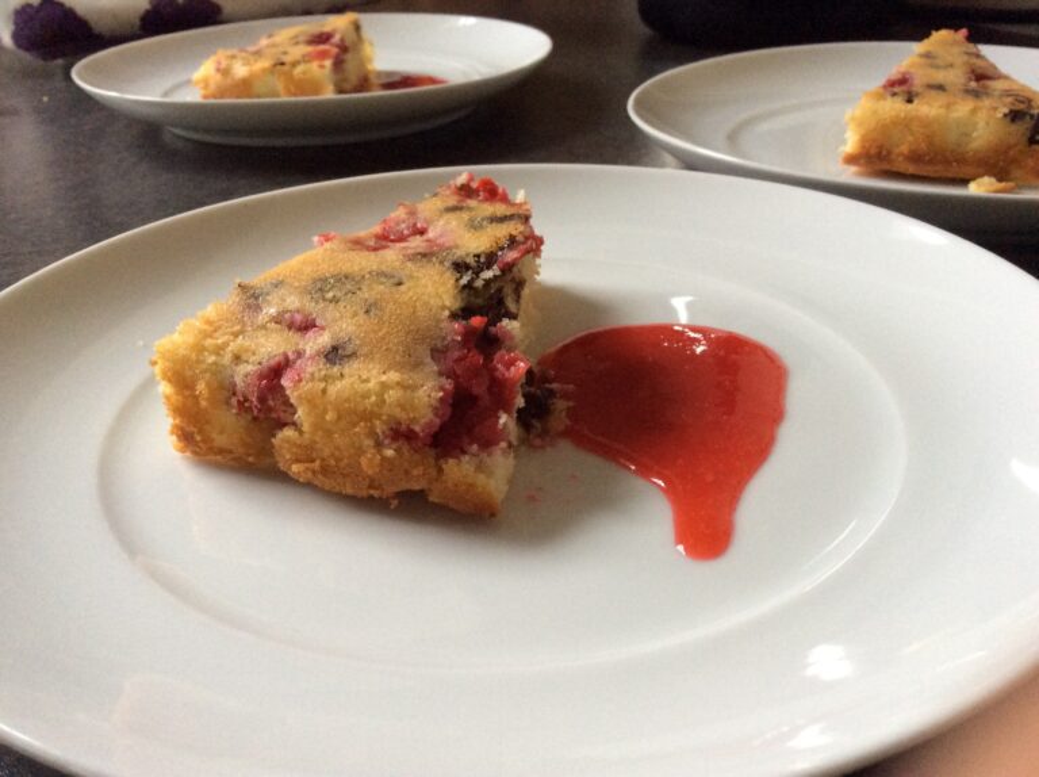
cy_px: 388
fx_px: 959
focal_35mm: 32
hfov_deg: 56.9
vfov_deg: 44.1
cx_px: 520
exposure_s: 1/24
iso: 160
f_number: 2.4
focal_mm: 3.3
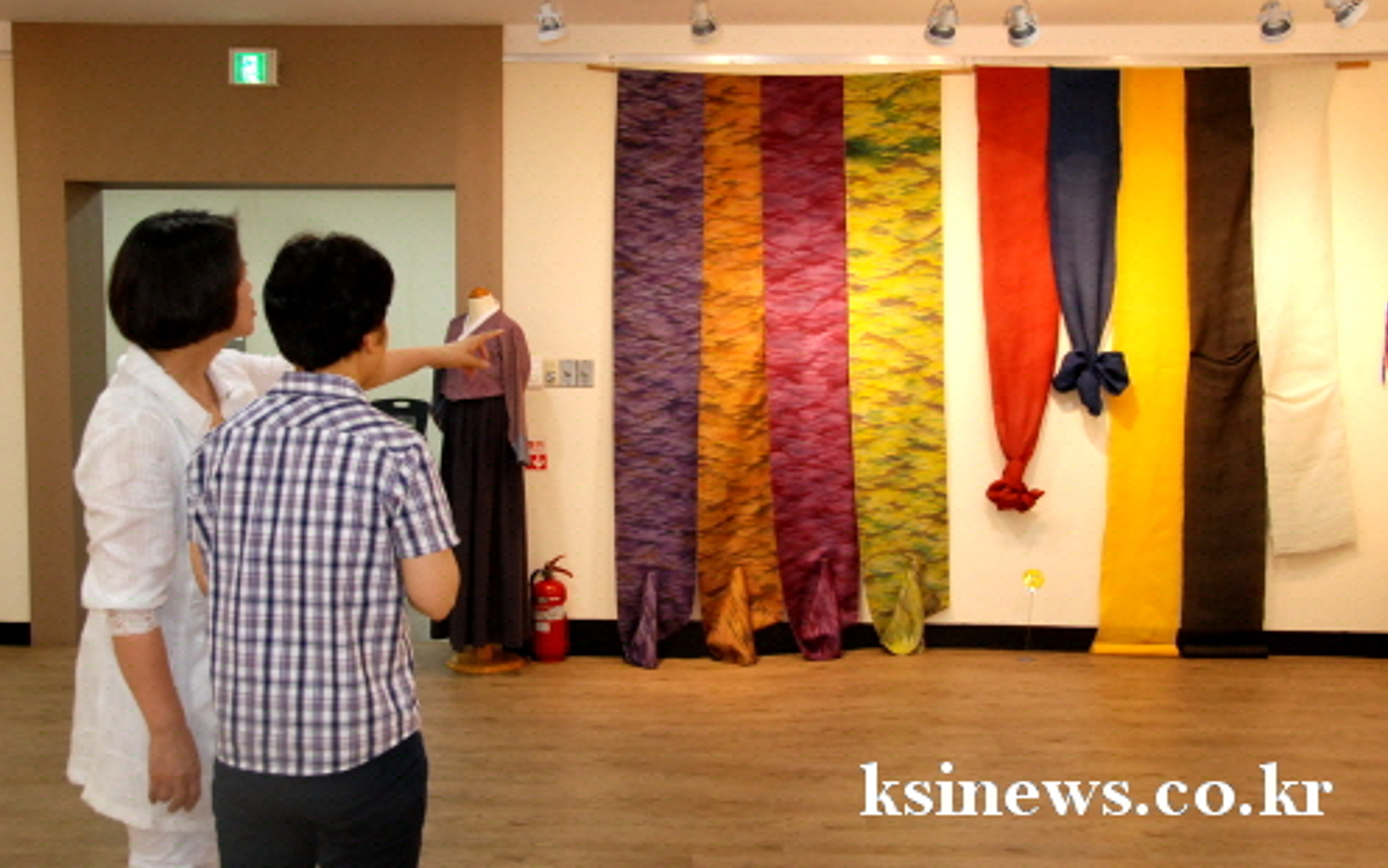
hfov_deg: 49.3
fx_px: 1514
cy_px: 416
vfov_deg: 32.0
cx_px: 693
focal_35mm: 40
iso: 800
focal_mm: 26
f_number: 5
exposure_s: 1/60
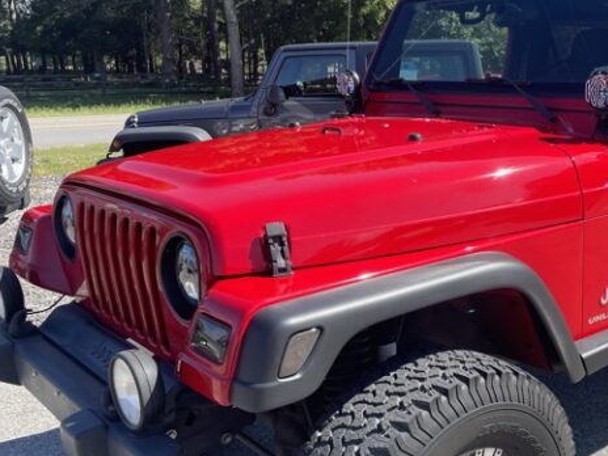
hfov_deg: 41.8
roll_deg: +1.1
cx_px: 491
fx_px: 755
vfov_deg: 33.6
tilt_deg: -11.4
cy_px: 249
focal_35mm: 43
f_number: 1.6
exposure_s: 1/1247
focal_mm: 4.2
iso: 32
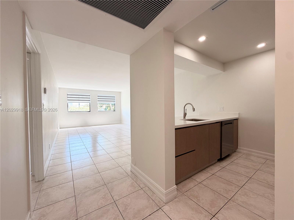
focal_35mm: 14
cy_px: 110
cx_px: 147
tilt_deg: -1.3
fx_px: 119
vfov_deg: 85.7
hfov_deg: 102.1
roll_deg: +0.5
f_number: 2.2
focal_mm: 2.22
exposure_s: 1/114
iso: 64
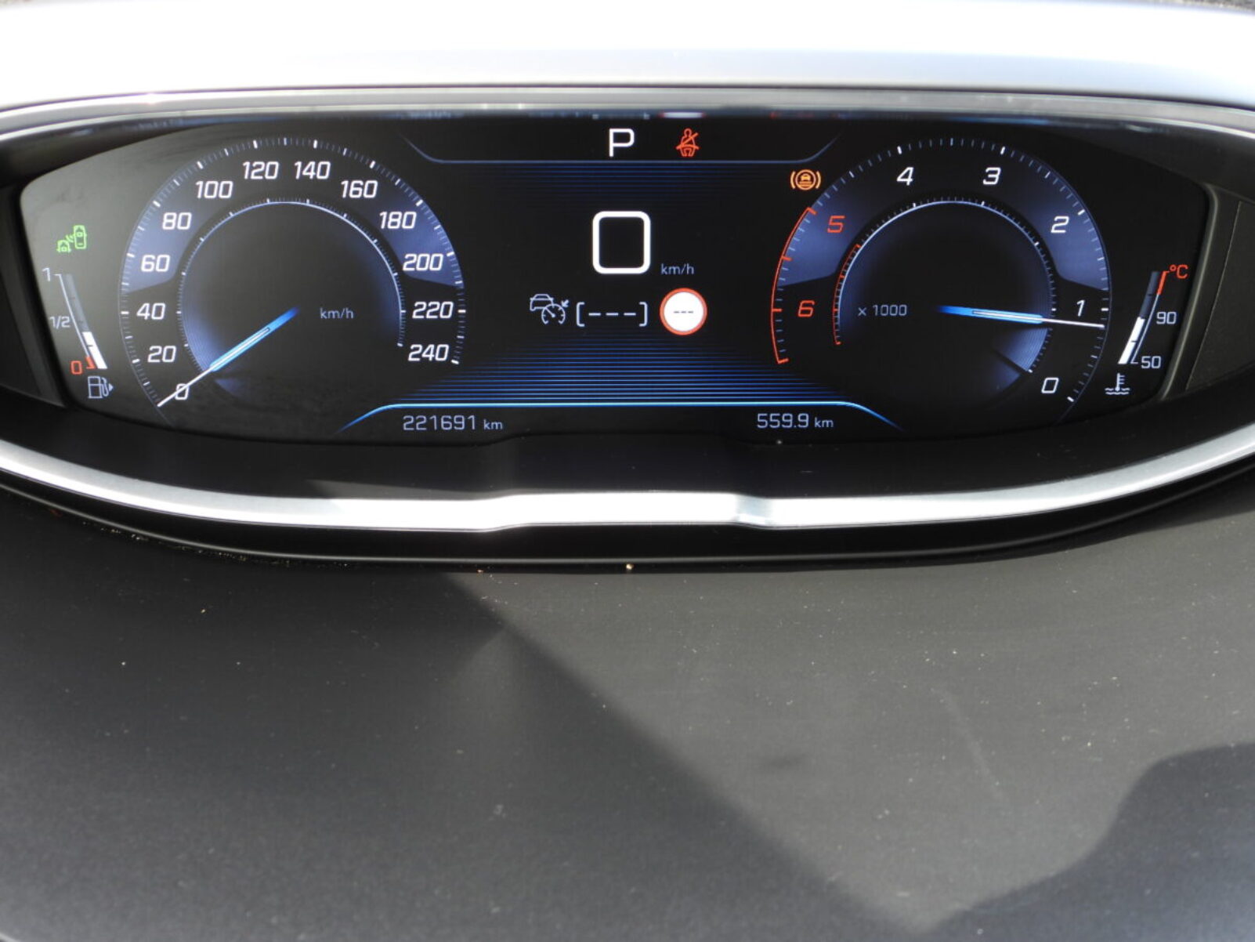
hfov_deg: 42.9
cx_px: 628
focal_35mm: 44
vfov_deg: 32.9
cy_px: 471
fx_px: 1595
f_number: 3.2
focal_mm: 7.9
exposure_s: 1/40
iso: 100
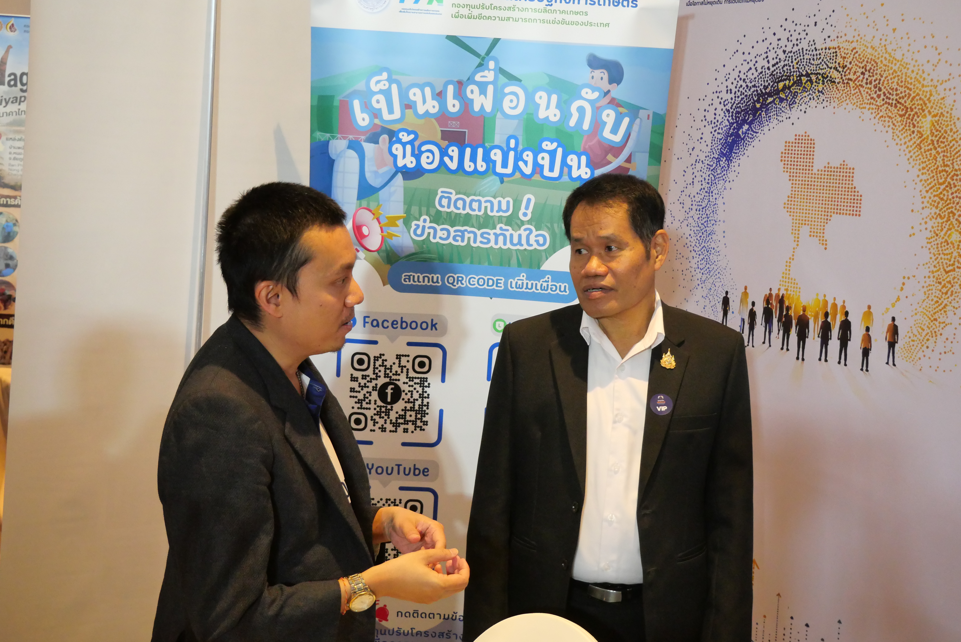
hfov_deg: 38.9
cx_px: 480
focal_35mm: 51
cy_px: 321
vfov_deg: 26.5
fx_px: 1362
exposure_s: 1/125
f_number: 4.5
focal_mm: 25
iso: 3200
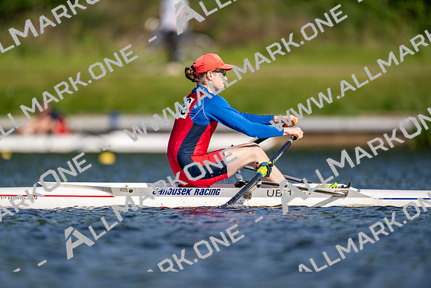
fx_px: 7185
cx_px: 216
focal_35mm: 600
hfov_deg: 3.4
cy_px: 144
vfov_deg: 2.3
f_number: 4
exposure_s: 1/2500
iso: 200
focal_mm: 600
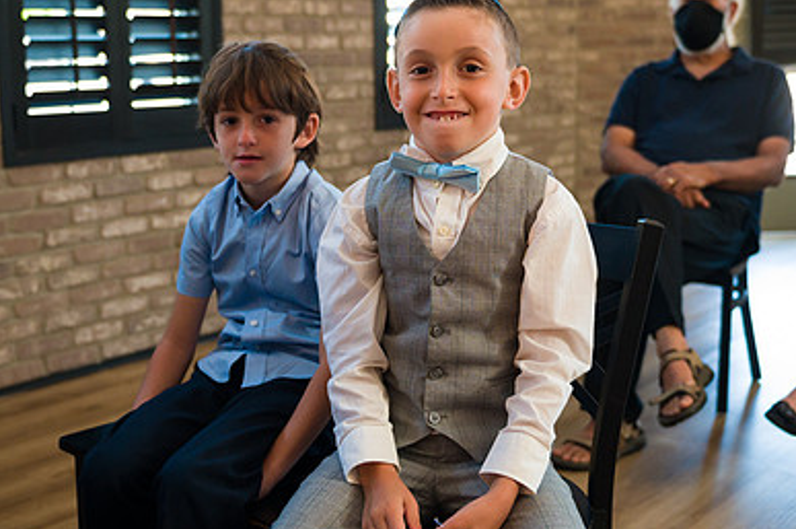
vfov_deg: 27.9
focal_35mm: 48
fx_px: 1060
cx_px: 397
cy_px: 214
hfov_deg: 41.2
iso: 1250
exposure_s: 1/200
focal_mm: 32
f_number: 3.2
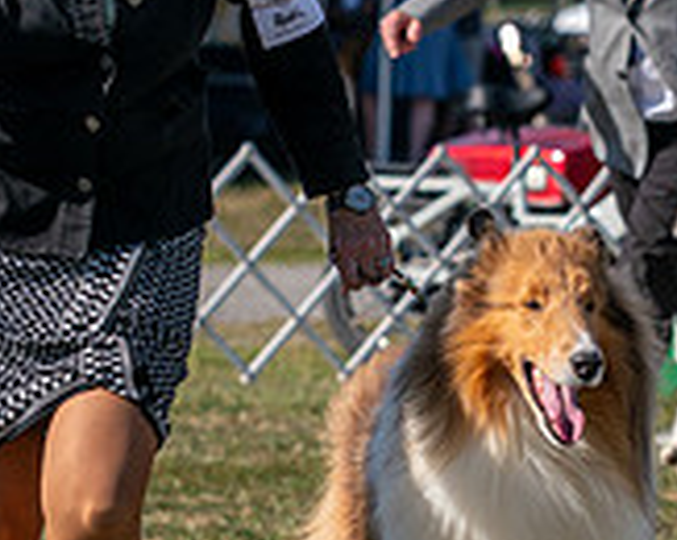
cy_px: 46
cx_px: 662
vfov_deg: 4.2
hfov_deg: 5.2
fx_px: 7385
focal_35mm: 369
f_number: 4.5
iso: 100
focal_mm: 95
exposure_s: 1/1250
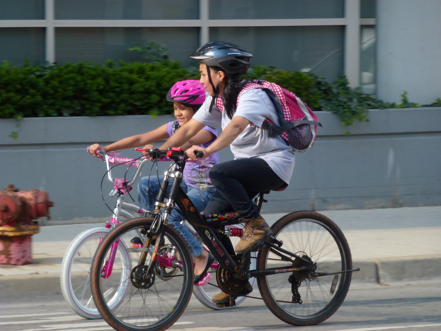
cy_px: 166
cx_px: 220
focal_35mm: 232
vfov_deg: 6.4
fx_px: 2956
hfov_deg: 8.5
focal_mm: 41.5
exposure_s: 1/125
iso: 100
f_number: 5.6
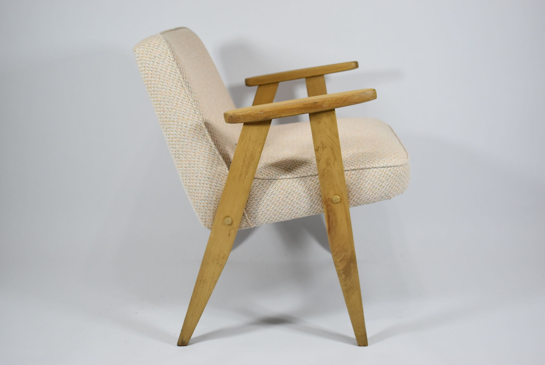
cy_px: 182
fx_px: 727
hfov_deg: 41.1
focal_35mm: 48
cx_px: 272
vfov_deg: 28.1
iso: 800
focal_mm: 32
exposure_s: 1/125
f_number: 4.5
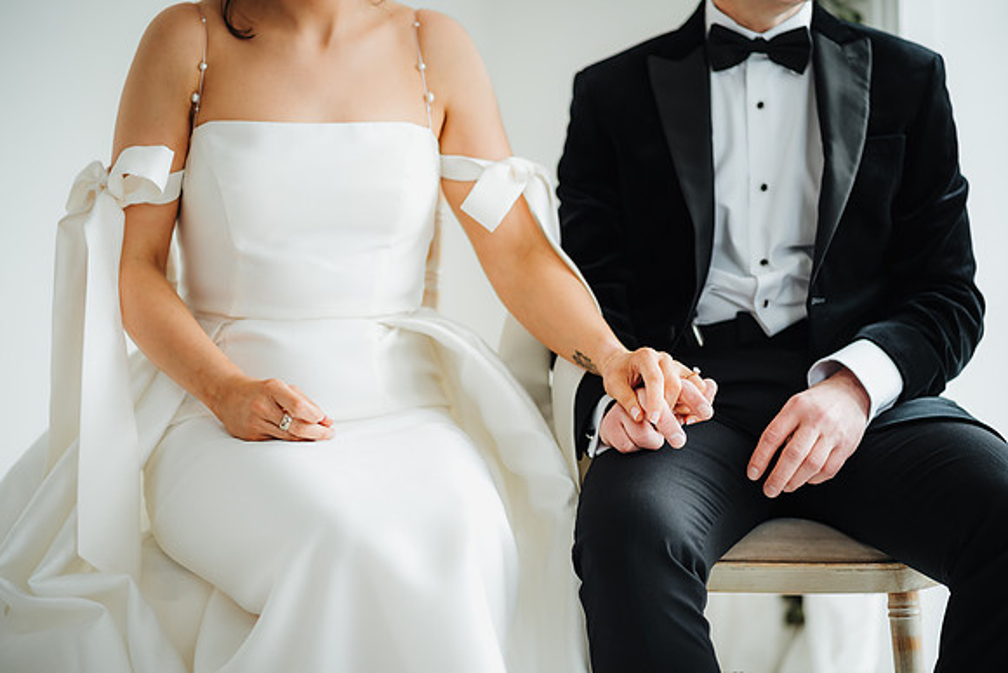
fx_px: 2380
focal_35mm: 85
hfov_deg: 23.9
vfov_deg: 16.1
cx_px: 504
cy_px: 336
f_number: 2
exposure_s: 1/200
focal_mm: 85
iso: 200
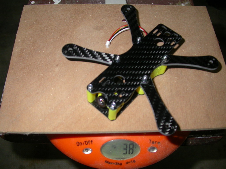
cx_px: 113
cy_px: 84
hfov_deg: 49.0
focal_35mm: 38
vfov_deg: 37.7
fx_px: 248
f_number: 2.6
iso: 100
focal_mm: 7.85
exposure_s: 1/60
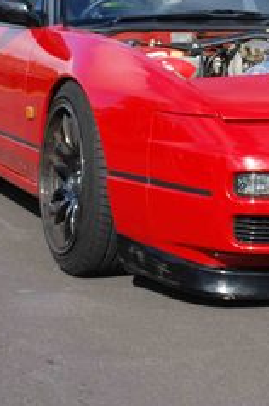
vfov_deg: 19.3
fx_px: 1180
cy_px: 94
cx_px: 307
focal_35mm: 105
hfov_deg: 12.7
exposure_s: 1/200
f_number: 7.1
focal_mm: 26
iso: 100
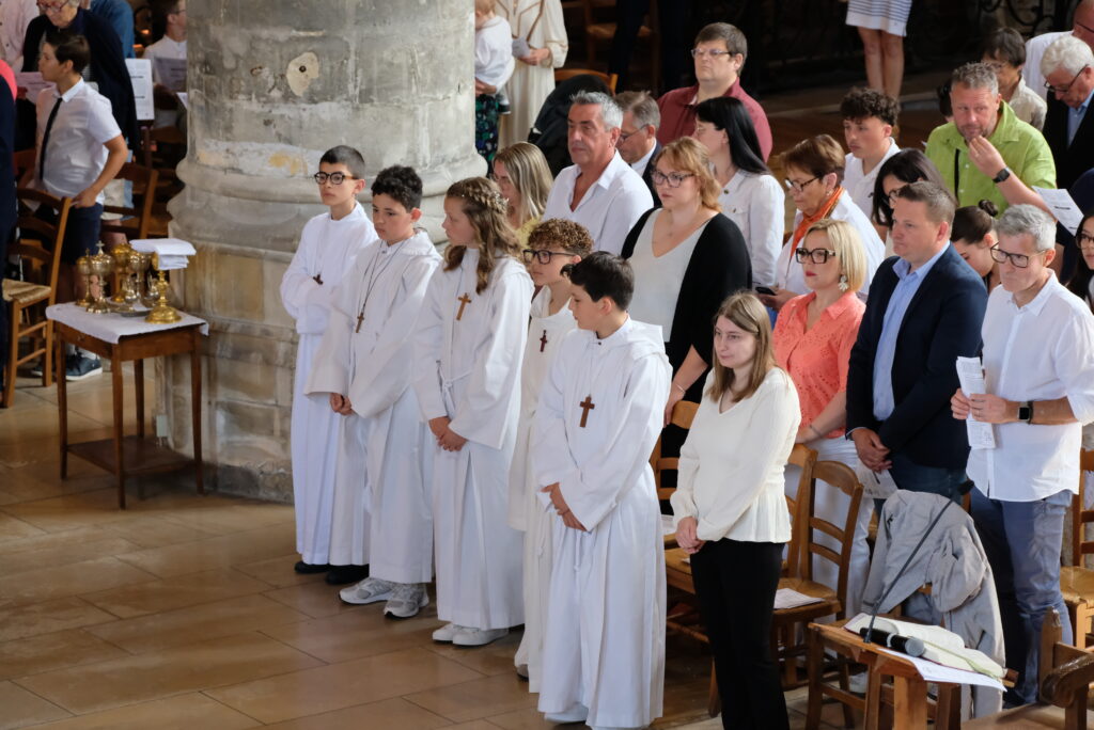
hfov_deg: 15.6
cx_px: 547
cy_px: 365
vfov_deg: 10.5
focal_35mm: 131
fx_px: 3983
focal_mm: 87.5
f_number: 4.5
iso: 3200
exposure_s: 1/160
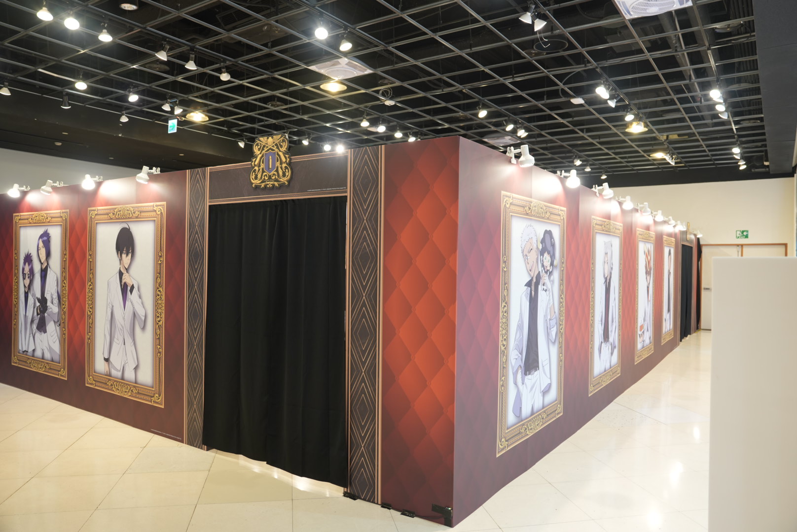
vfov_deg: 51.4
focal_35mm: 25
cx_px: 398
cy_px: 266
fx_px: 554
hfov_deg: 71.5
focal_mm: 25
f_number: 2.8
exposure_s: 1/60
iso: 500
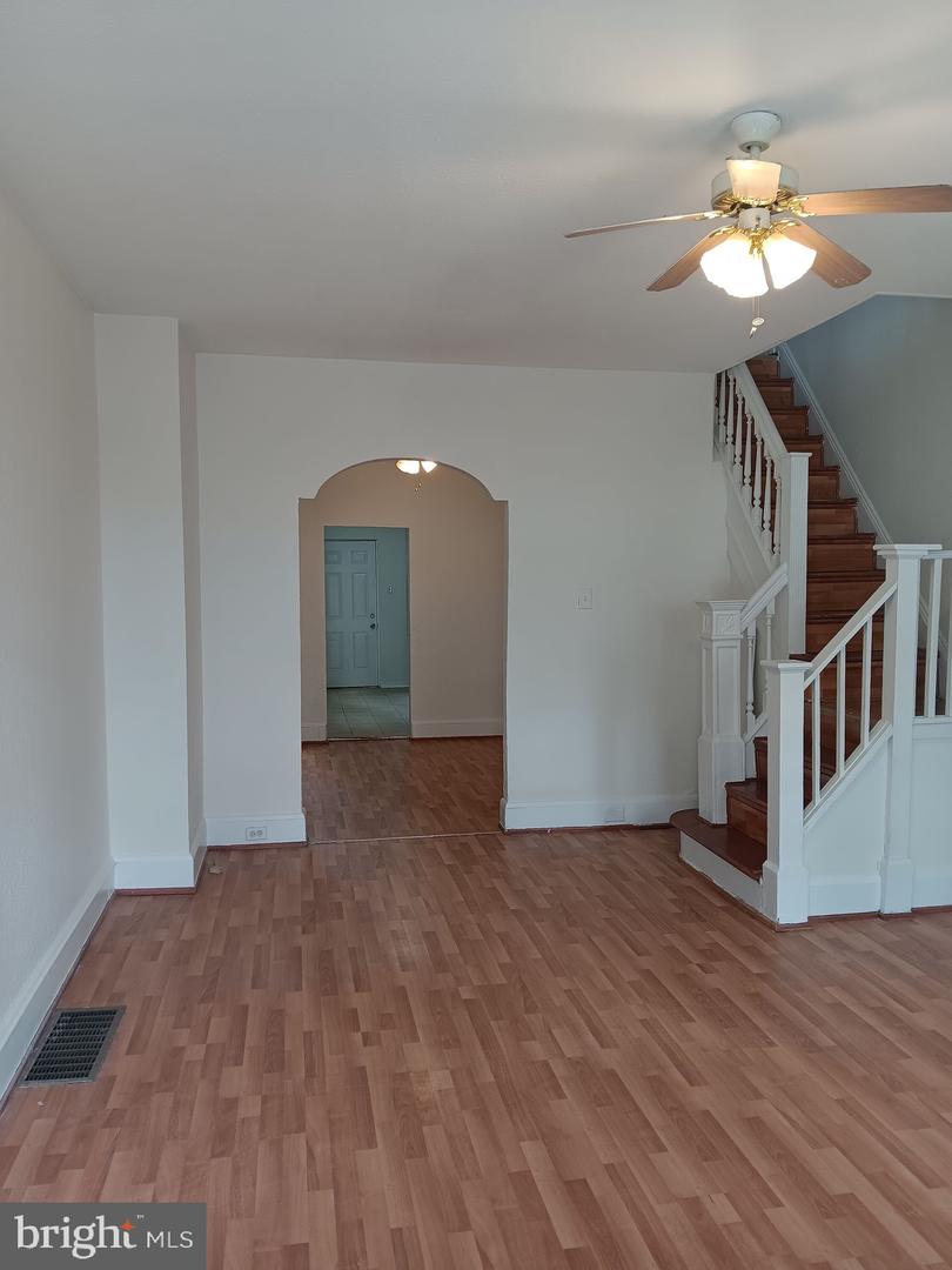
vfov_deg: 67.3
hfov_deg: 53.1
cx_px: 476
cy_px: 635
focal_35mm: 26
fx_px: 953
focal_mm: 3.98
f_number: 1.8
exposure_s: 1/33.3
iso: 50
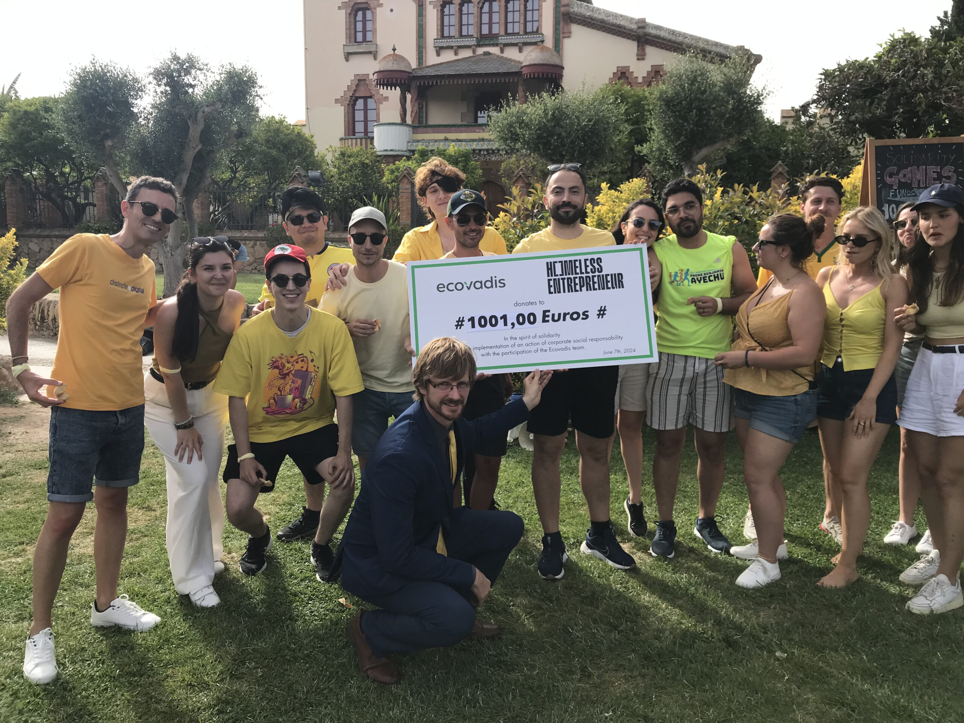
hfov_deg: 63.4
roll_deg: -0.9
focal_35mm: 28
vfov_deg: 49.7
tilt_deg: -8.6
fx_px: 780
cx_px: 482
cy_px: 362
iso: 20
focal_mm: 3.99
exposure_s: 1/894
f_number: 1.8
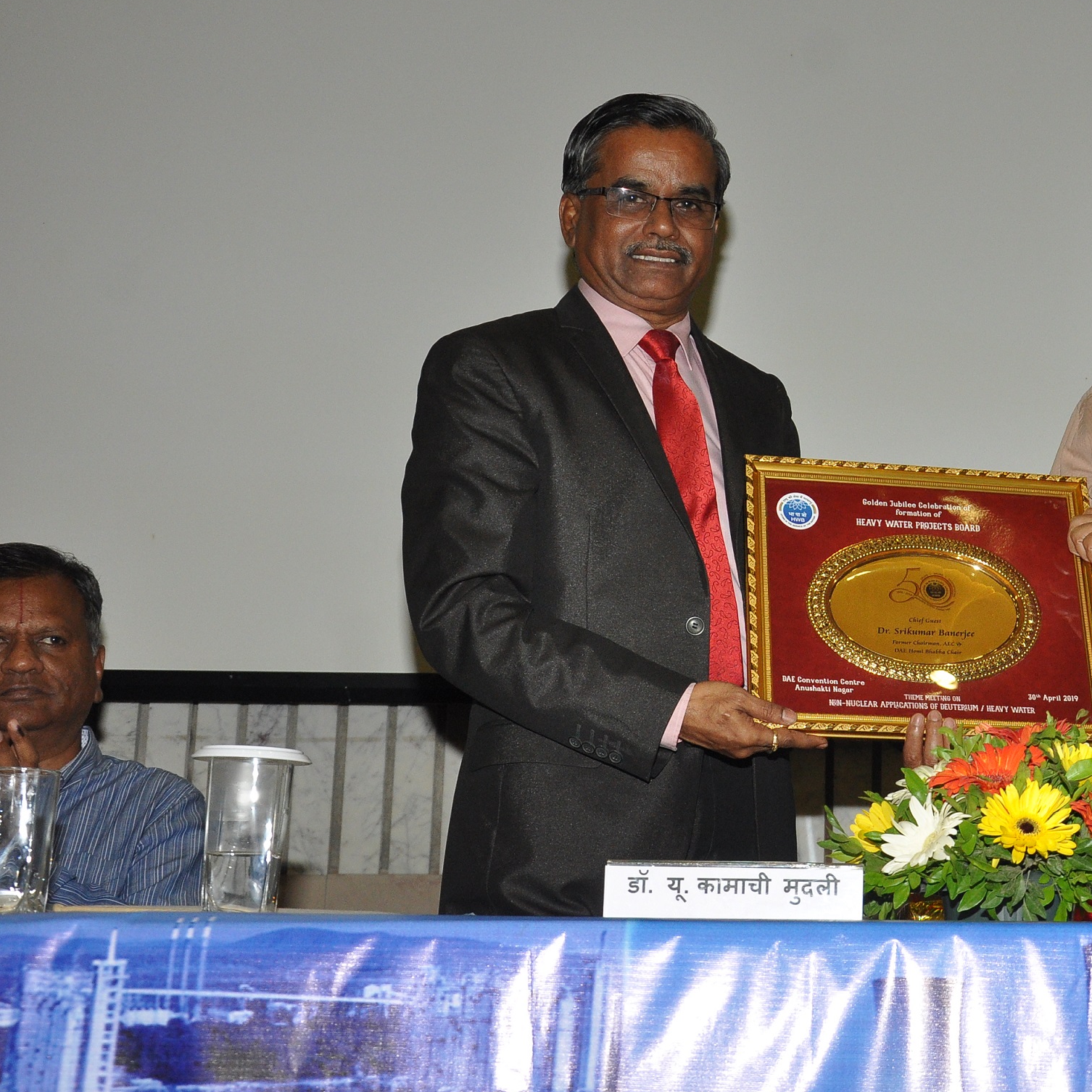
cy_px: 500
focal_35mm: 65
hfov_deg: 25.7
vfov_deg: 26.5
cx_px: 960
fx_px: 2320
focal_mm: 28
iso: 1000
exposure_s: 1/125
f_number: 6.3
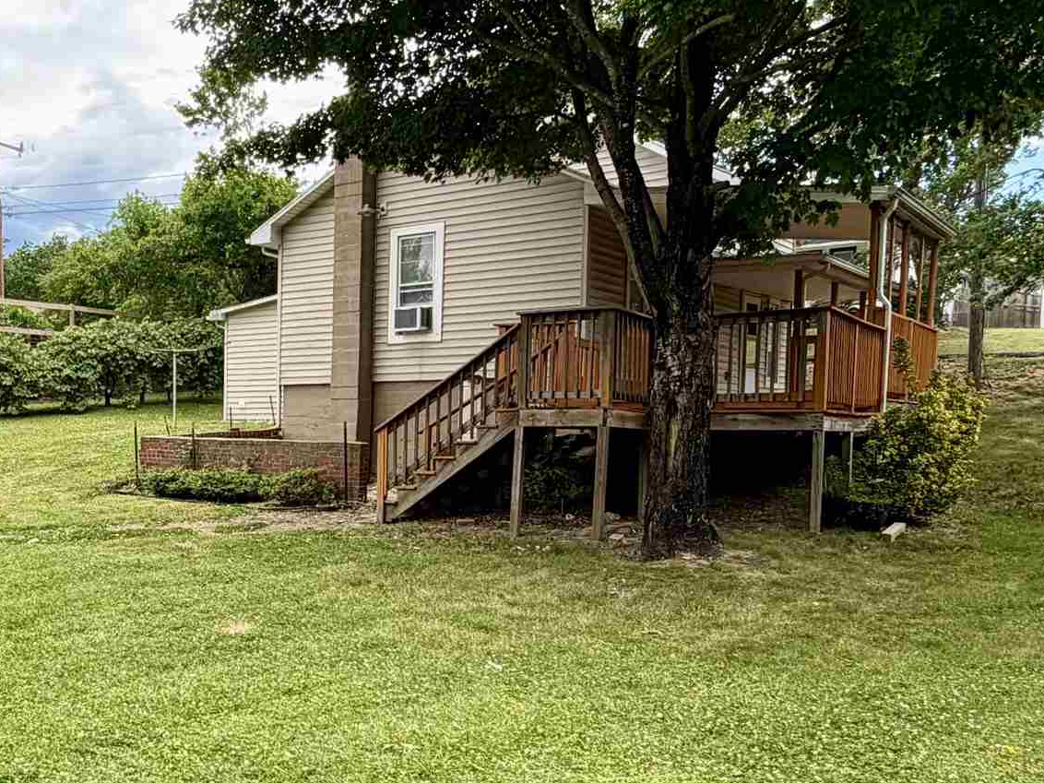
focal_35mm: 38
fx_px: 1146
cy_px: 509
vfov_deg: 37.4
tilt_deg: -3.8
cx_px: 171
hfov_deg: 45.8
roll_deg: +0.6
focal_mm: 2.22
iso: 40
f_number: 2.2
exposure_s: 1/540
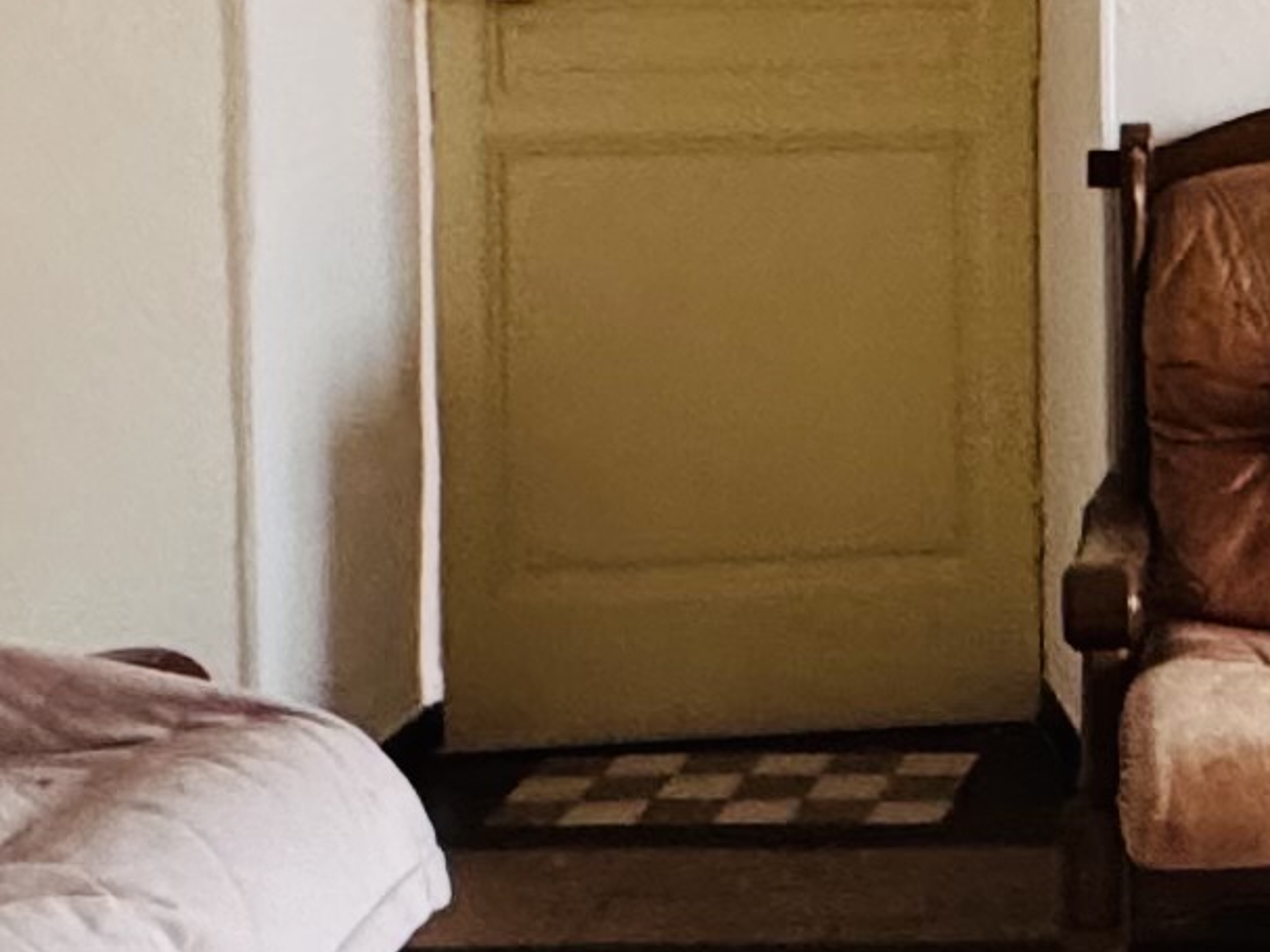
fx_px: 3411
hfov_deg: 19.0
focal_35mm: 93
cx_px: 1791
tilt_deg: -3.4
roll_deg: -0.2
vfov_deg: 15.7
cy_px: 142
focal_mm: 2.22
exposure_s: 1/50
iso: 320
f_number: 2.2
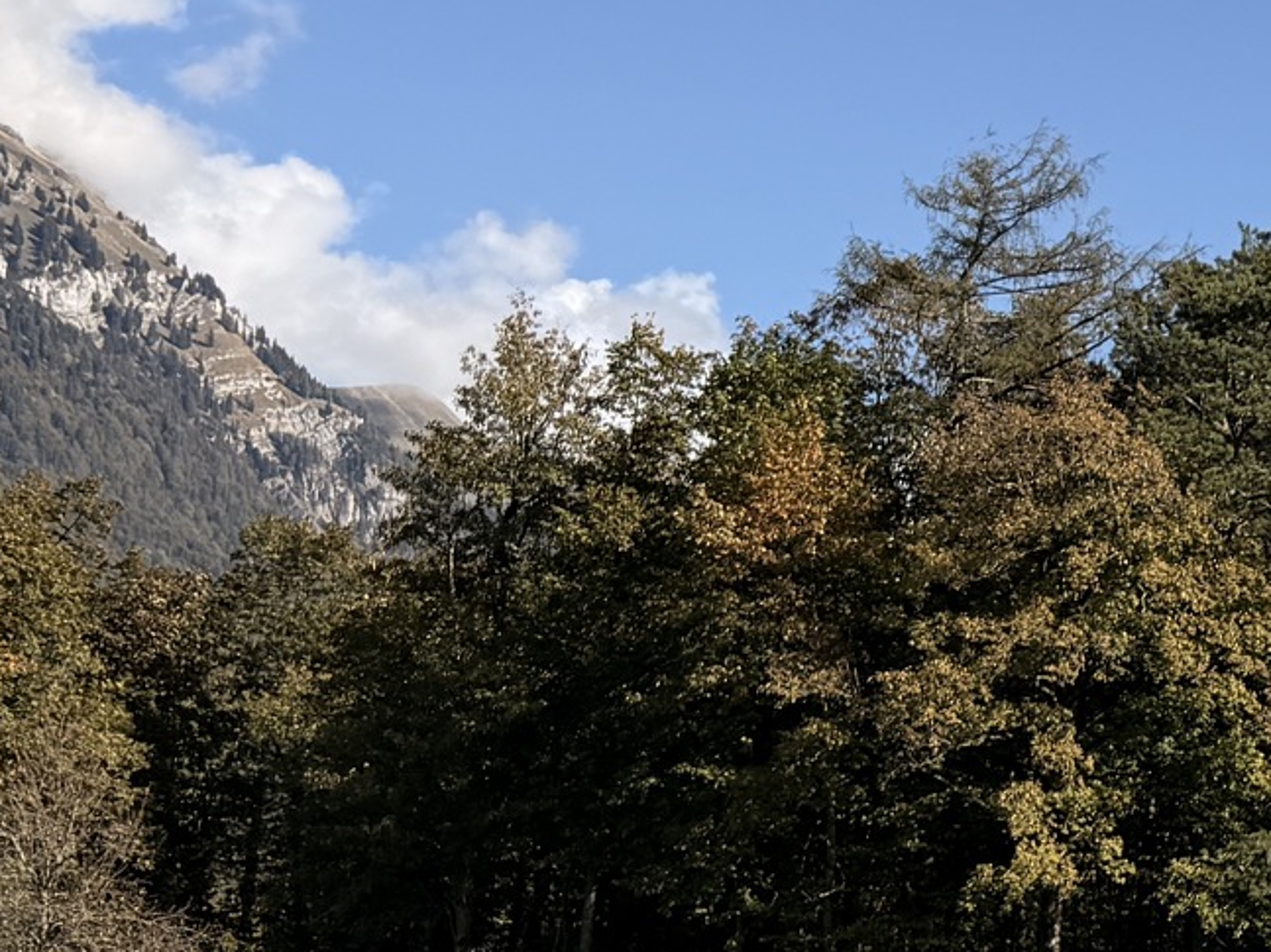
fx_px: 3487
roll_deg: +1.1
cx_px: 2281
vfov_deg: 15.5
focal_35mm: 95
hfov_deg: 17.0
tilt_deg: +6.6
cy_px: 640
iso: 80
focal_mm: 6.76
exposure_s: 1/3425
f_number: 1.78
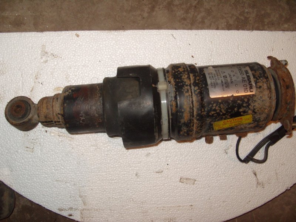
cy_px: 111
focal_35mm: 35
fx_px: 299
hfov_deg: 52.6
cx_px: 148
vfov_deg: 40.7
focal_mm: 7.8
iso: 100
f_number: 2.8
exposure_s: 1/45
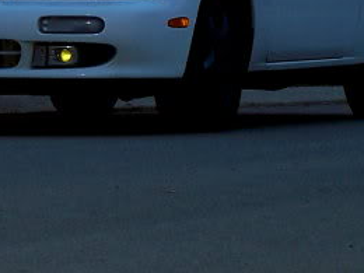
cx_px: 85
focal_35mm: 360
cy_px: -78
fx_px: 3786
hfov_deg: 5.5
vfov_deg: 4.1
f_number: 3.2
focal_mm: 19.4
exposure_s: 1/15
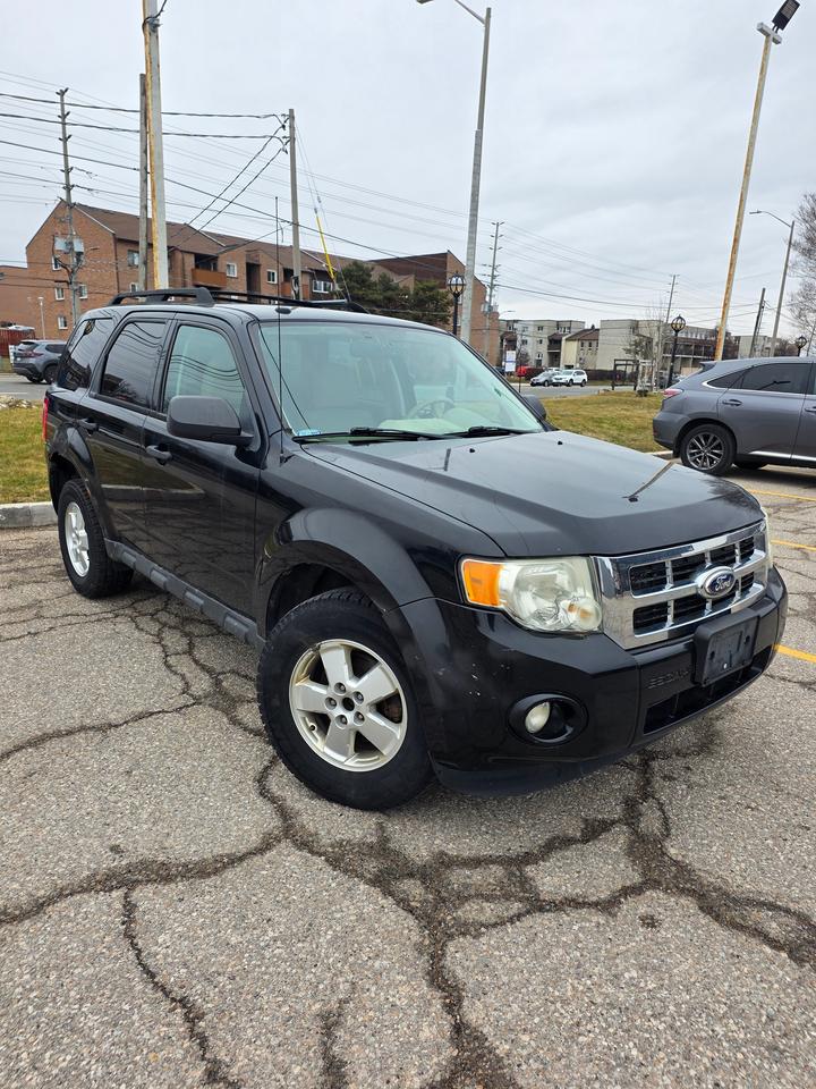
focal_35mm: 23
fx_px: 723
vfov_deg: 73.9
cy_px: 544
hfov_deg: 58.9
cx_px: 408
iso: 25
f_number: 1.7
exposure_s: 1/359
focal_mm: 6.25
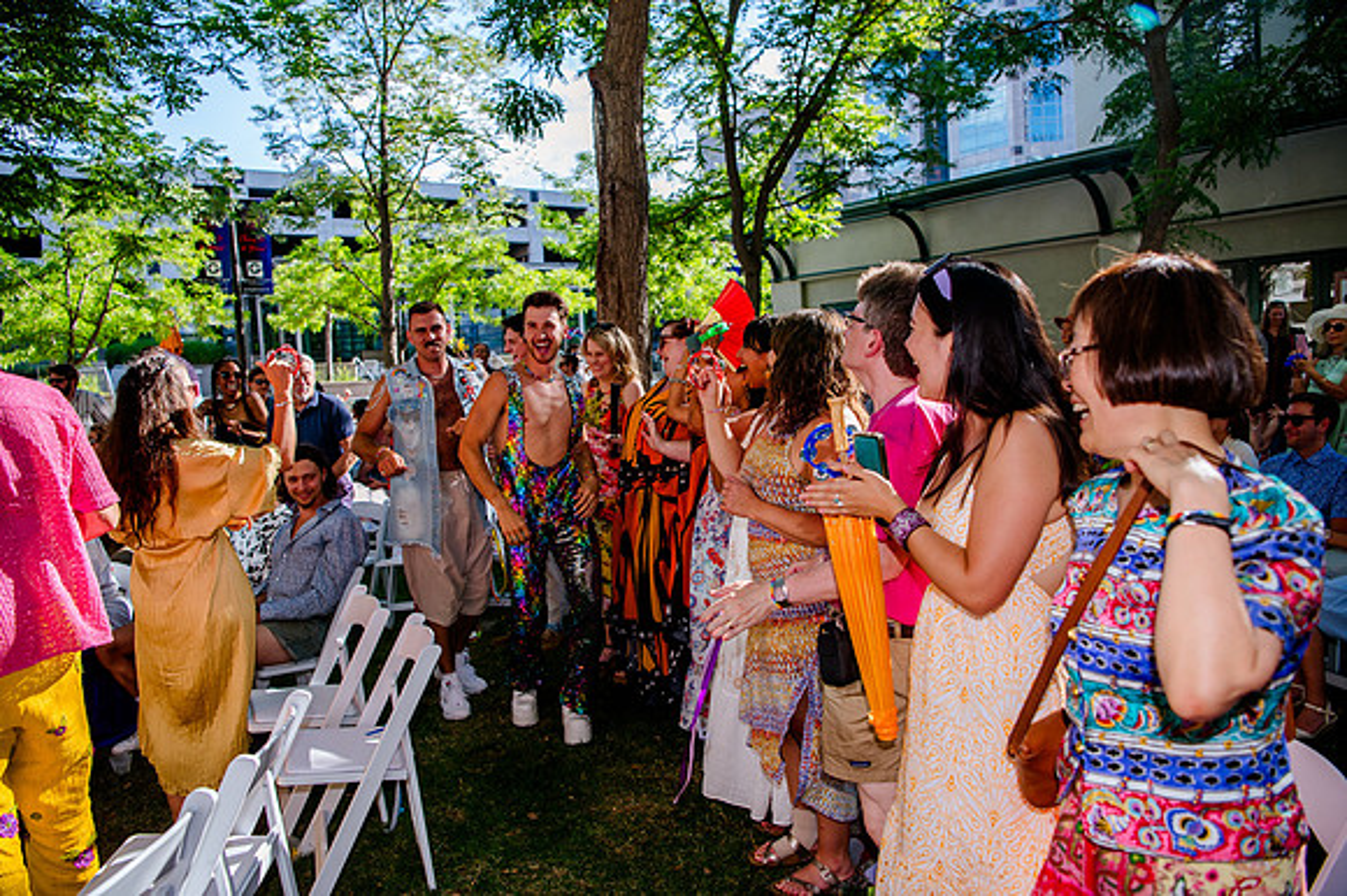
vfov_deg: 53.1
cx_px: 674
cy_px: 448
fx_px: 897
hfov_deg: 73.8
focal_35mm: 24
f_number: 3.5
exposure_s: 1/640
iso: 200
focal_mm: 24
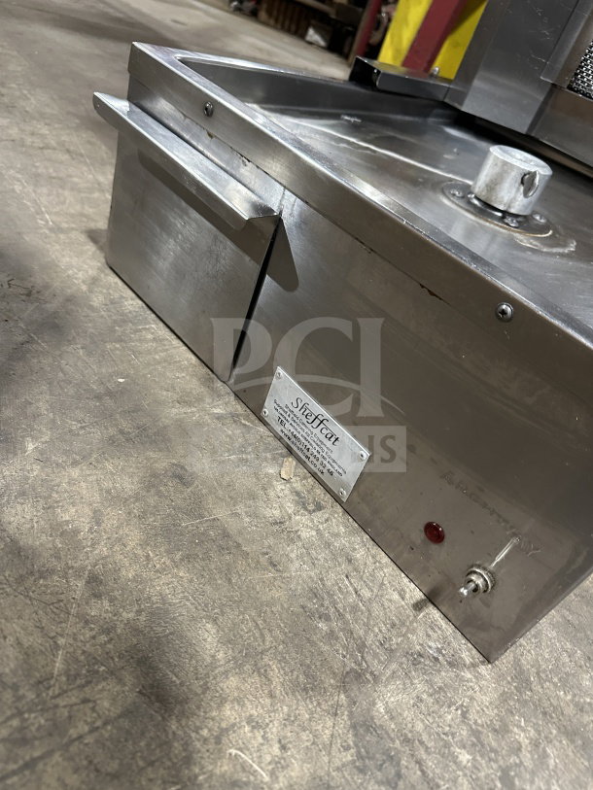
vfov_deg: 71.6
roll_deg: -20.9
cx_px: 296
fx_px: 548
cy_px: 395
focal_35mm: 24
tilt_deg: -35.9
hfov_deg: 56.8
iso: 400
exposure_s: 1/60
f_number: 1.78
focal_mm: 6.86
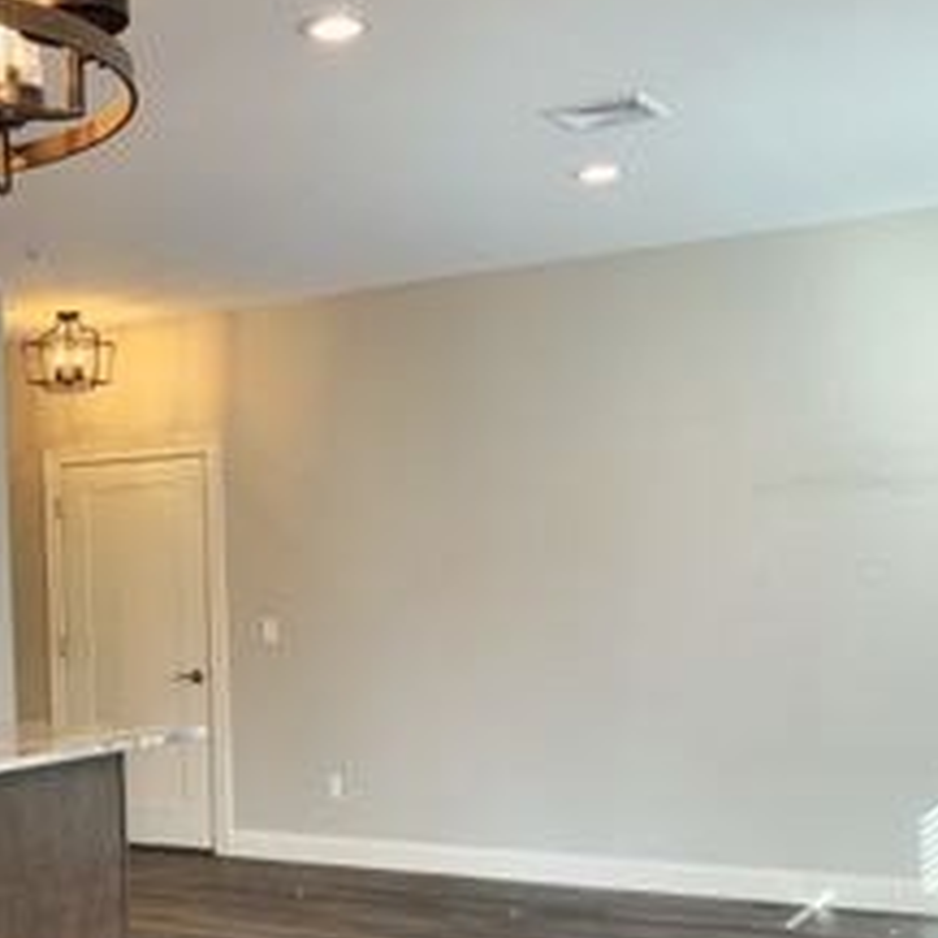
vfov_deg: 31.9
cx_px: 104
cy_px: 638
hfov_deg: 30.8
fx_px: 1625
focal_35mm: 53
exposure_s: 1/60
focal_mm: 4.25
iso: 50
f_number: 1.8
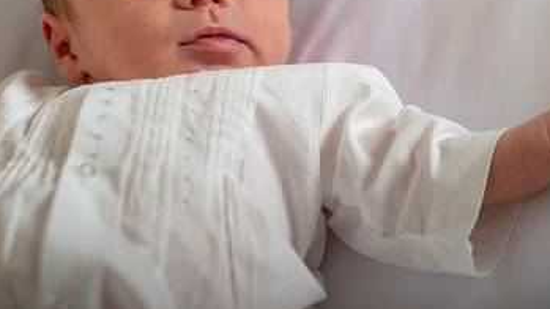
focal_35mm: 298
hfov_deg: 7.2
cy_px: 60
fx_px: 4344
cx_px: 269
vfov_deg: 4.1
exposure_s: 1/250
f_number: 2.8
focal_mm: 170
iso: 80
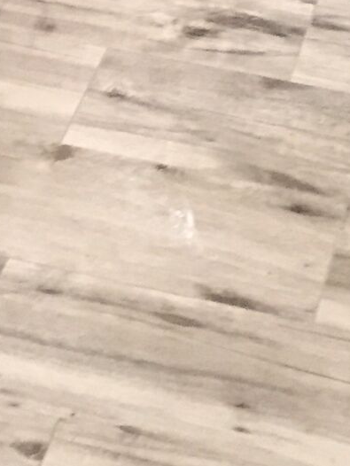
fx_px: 1711
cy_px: -392
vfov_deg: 13.7
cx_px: 277
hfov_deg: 11.6
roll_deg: -0.8
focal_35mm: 127
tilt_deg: -25.8
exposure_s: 1/24
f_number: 2.2
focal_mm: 4.15
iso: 250
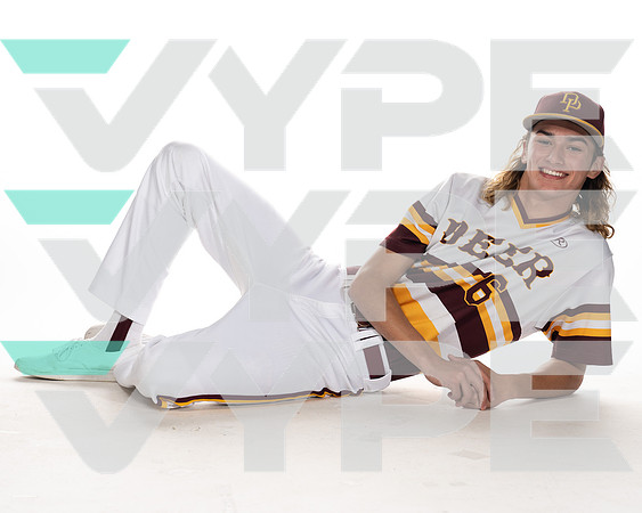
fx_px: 1527
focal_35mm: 80
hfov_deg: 23.7
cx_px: 364
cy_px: 249
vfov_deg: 19.1
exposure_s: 1/250
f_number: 6.3
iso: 400
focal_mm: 68
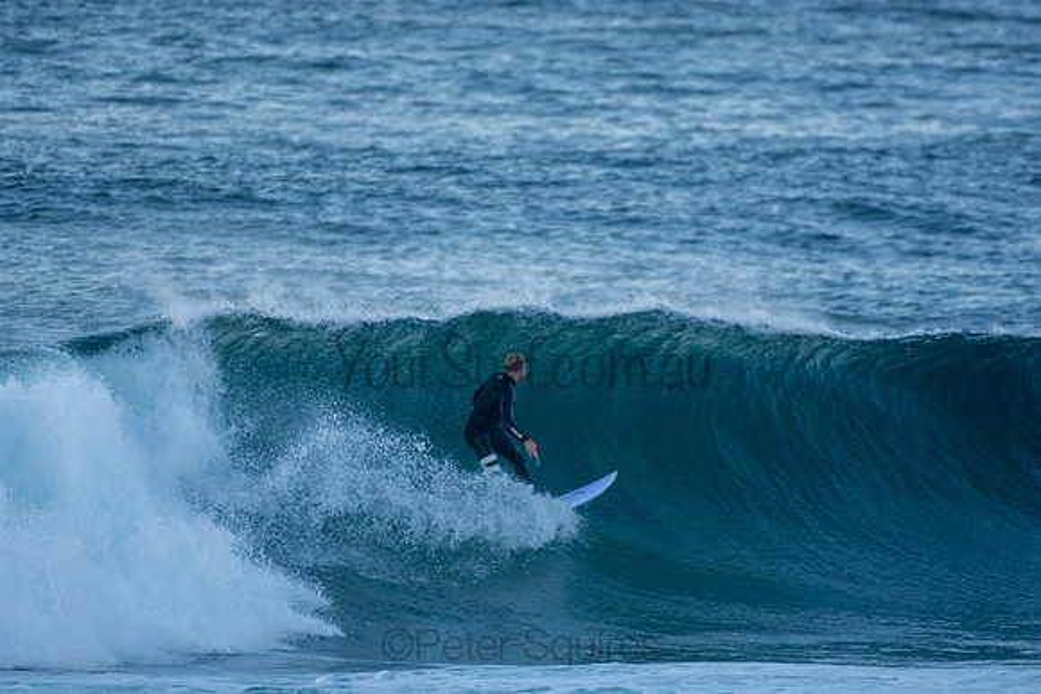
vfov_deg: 1.8
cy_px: 347
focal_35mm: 750
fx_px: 21692
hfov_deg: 2.7
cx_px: 520
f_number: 5.6
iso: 320
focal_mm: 500
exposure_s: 1/400
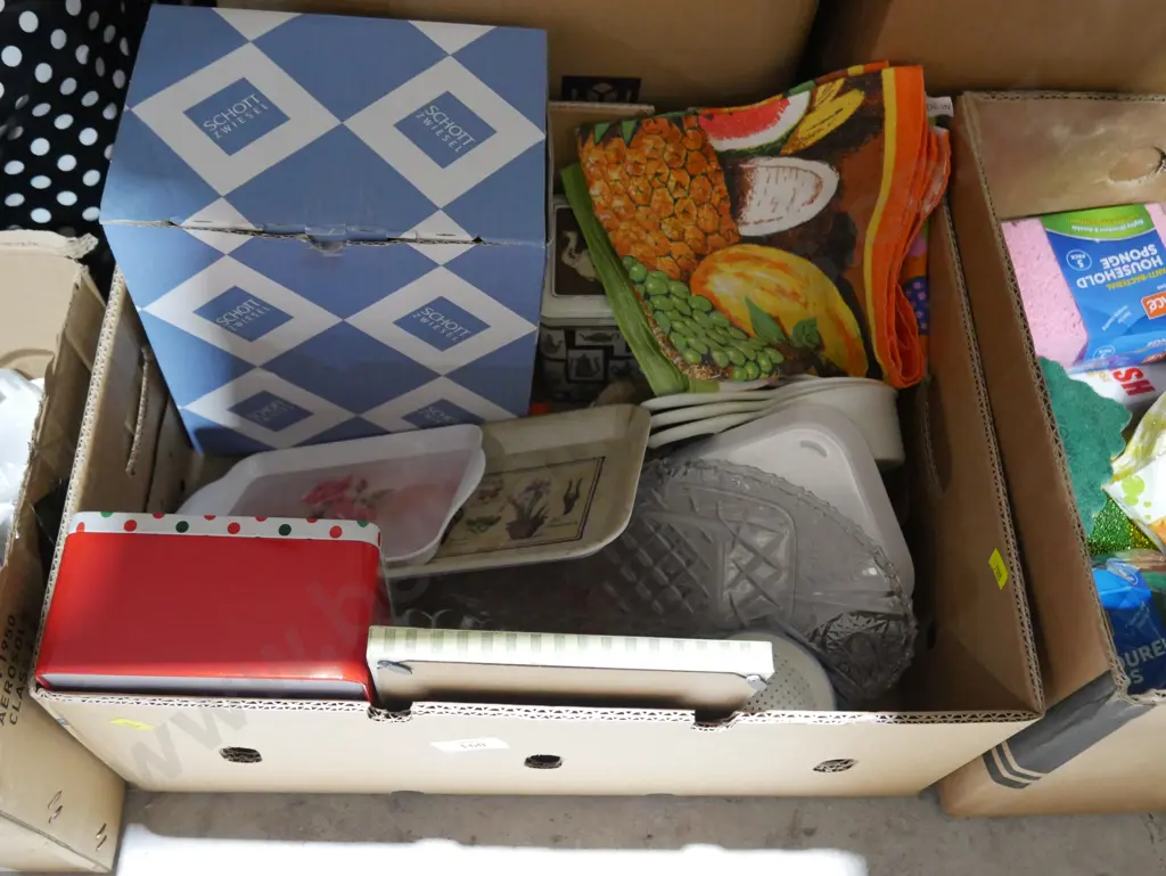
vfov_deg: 41.8
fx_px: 1146
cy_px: 438
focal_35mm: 34
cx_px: 583
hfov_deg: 53.9
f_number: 4
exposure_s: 1/60
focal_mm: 17
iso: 3200
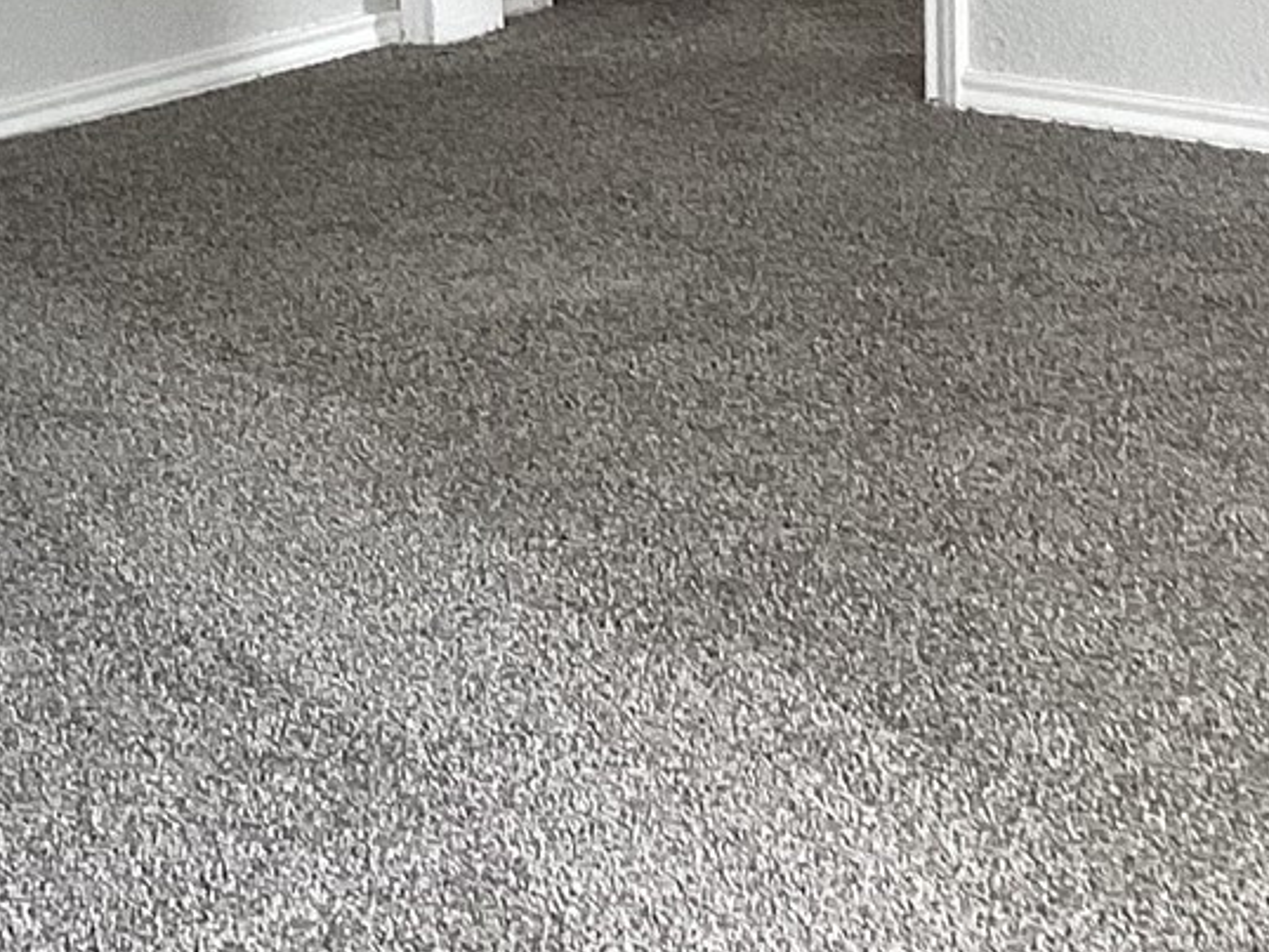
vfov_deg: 12.3
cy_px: -163
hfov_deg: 16.6
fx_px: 4328
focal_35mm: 118
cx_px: 368
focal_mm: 3.3
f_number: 2.4
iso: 64
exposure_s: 1/60
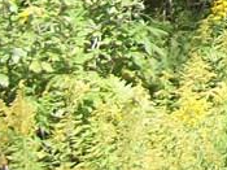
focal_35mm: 187
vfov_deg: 7.4
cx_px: 527
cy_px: -232
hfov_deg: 9.5
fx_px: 1225
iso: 80
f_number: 2.9
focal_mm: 5.7
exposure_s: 1/160
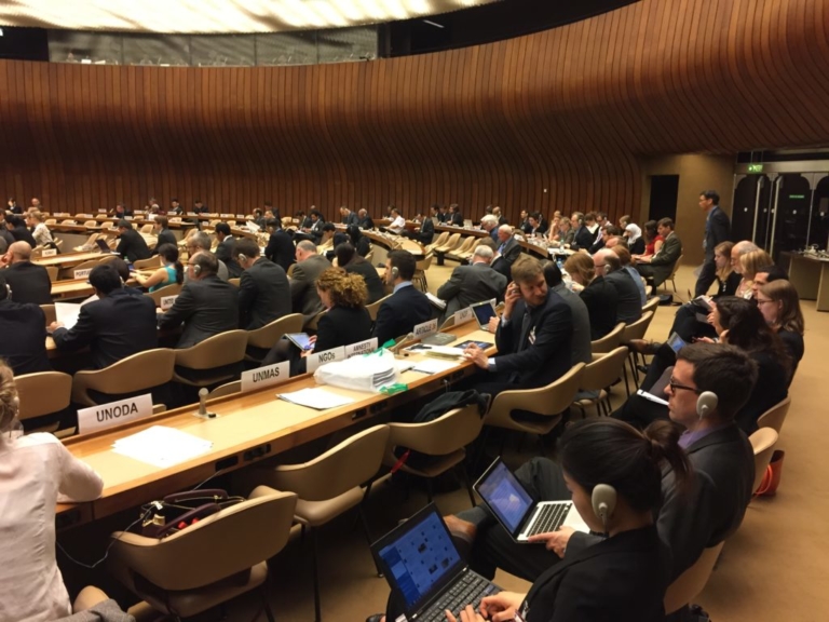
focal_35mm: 29
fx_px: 695
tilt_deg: -9.7
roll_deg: -1.7
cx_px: 414
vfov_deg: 48.2
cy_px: 311
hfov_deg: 61.7
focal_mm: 4.15
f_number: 2.2
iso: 125
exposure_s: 1/30
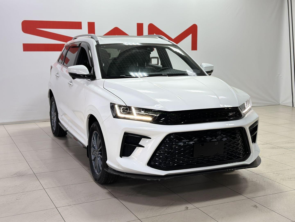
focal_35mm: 48
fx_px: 409
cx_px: 148
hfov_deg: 39.7
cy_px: 111
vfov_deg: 30.3
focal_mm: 6.86
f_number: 1.78
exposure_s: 1/100
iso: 64
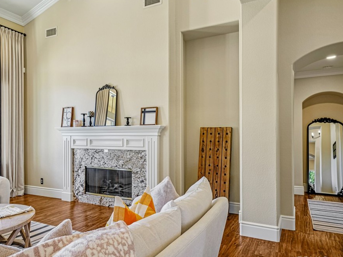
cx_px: 149
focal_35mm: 27
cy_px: 132
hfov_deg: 65.1
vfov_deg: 51.3
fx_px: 267
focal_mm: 24
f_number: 8
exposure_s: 1/25
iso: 400
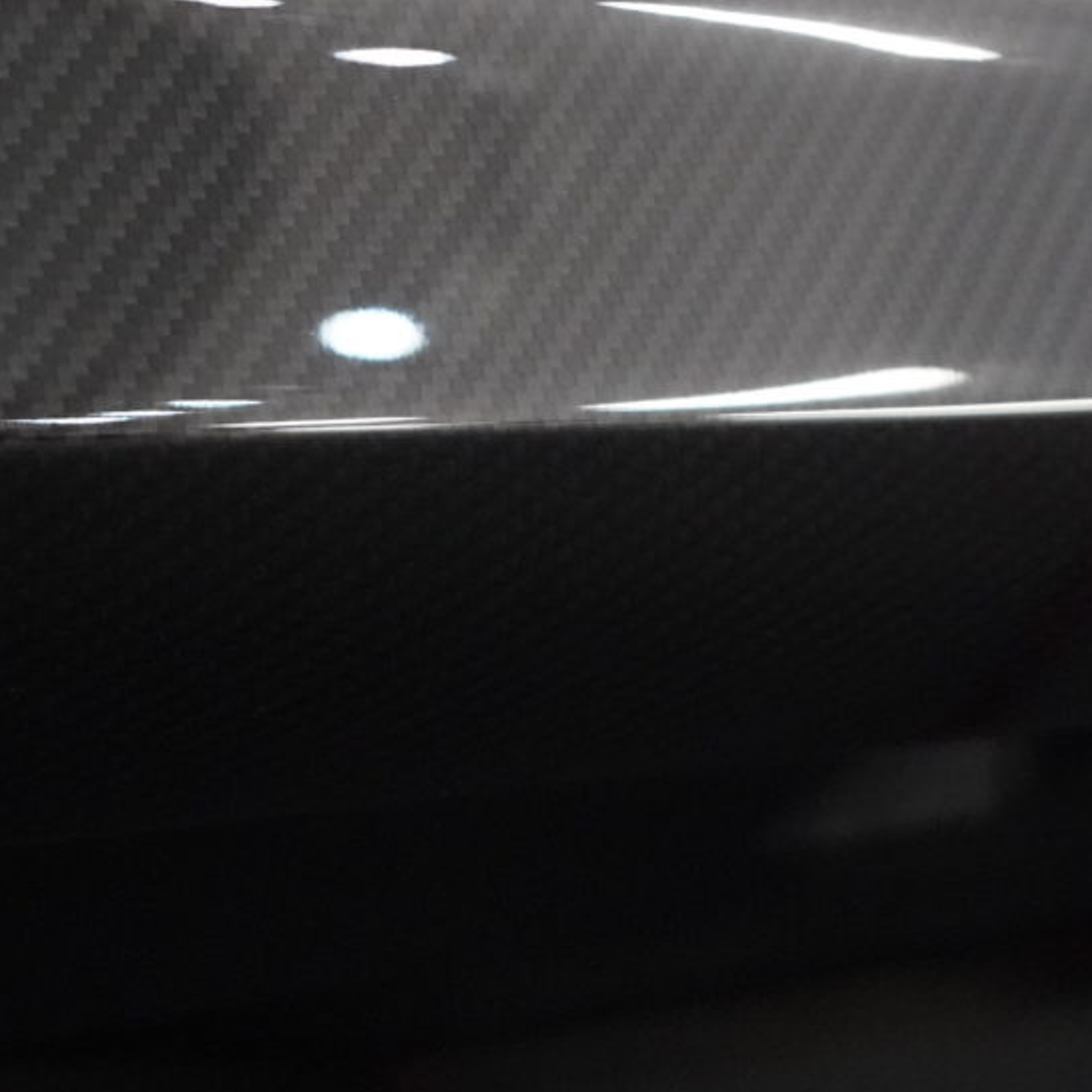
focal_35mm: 120
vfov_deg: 14.1
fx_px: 4283
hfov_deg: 14.5
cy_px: -211
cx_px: 719
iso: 12800
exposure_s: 1/160
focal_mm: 50
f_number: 5.6
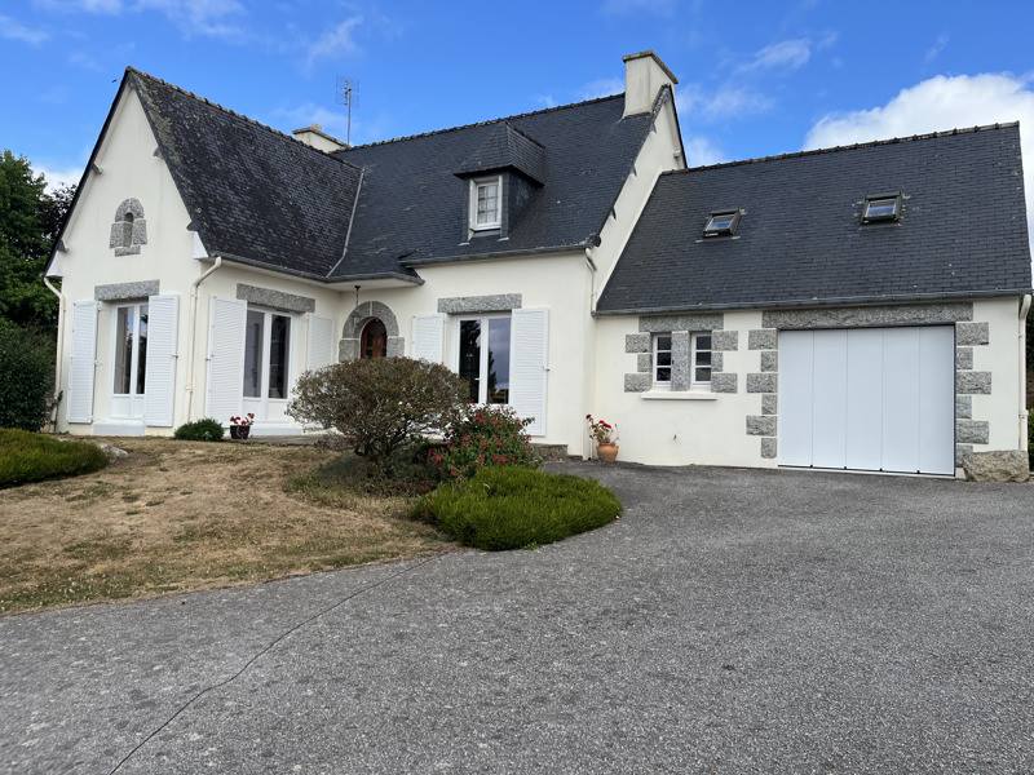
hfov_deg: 67.3
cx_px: 517
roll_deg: -1.1
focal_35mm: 26
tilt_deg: +2.7
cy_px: 388
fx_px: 777
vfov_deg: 53.1
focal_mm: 5.1
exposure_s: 1/1957
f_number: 1.6
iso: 50
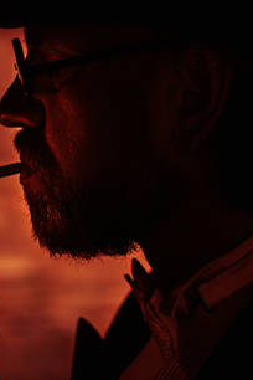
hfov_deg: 11.1
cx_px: 51
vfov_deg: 16.5
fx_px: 1298
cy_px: 97
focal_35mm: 123
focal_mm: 35
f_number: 2.2
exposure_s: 1/160
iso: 200
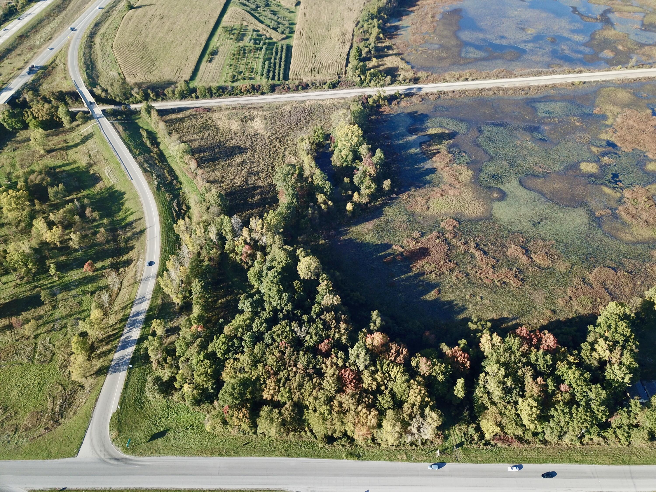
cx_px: 328
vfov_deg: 53.1
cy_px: 246
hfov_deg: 67.3
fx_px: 493
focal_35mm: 26
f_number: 2.2
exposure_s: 1/385
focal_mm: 4.73
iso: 100
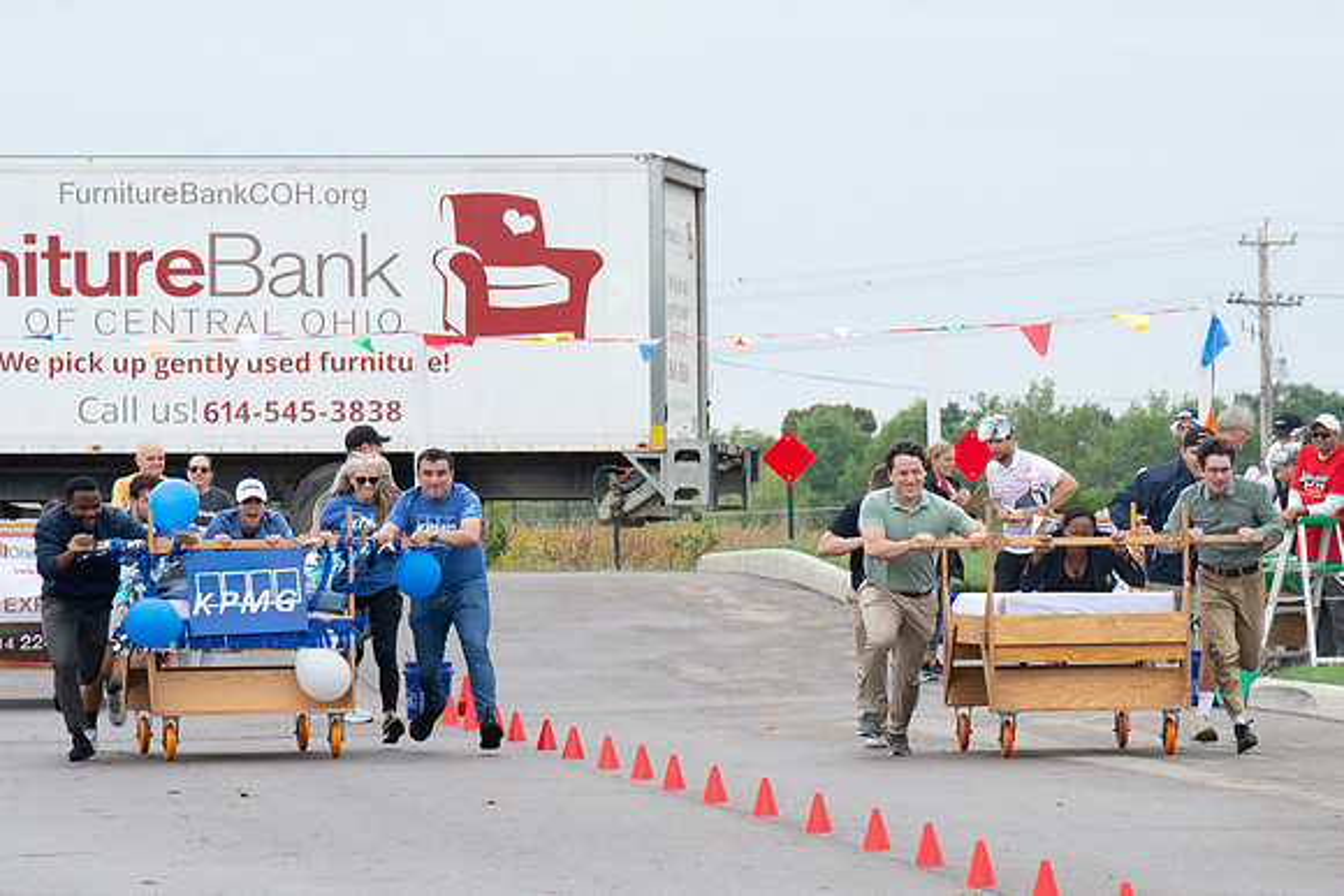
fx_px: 12376
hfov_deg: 6.2
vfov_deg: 4.1
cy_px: 613
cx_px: 1081
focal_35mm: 331
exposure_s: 1/250
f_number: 9
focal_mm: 200
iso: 640
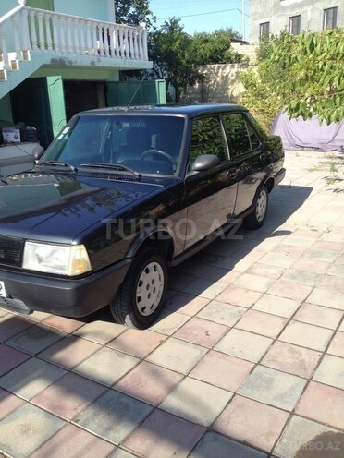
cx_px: 172
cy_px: 229
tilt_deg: -18.1
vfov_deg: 52.6
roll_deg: +3.2
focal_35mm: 35
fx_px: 464
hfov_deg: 40.7
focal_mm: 4.28
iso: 50
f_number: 2.4
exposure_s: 1/736
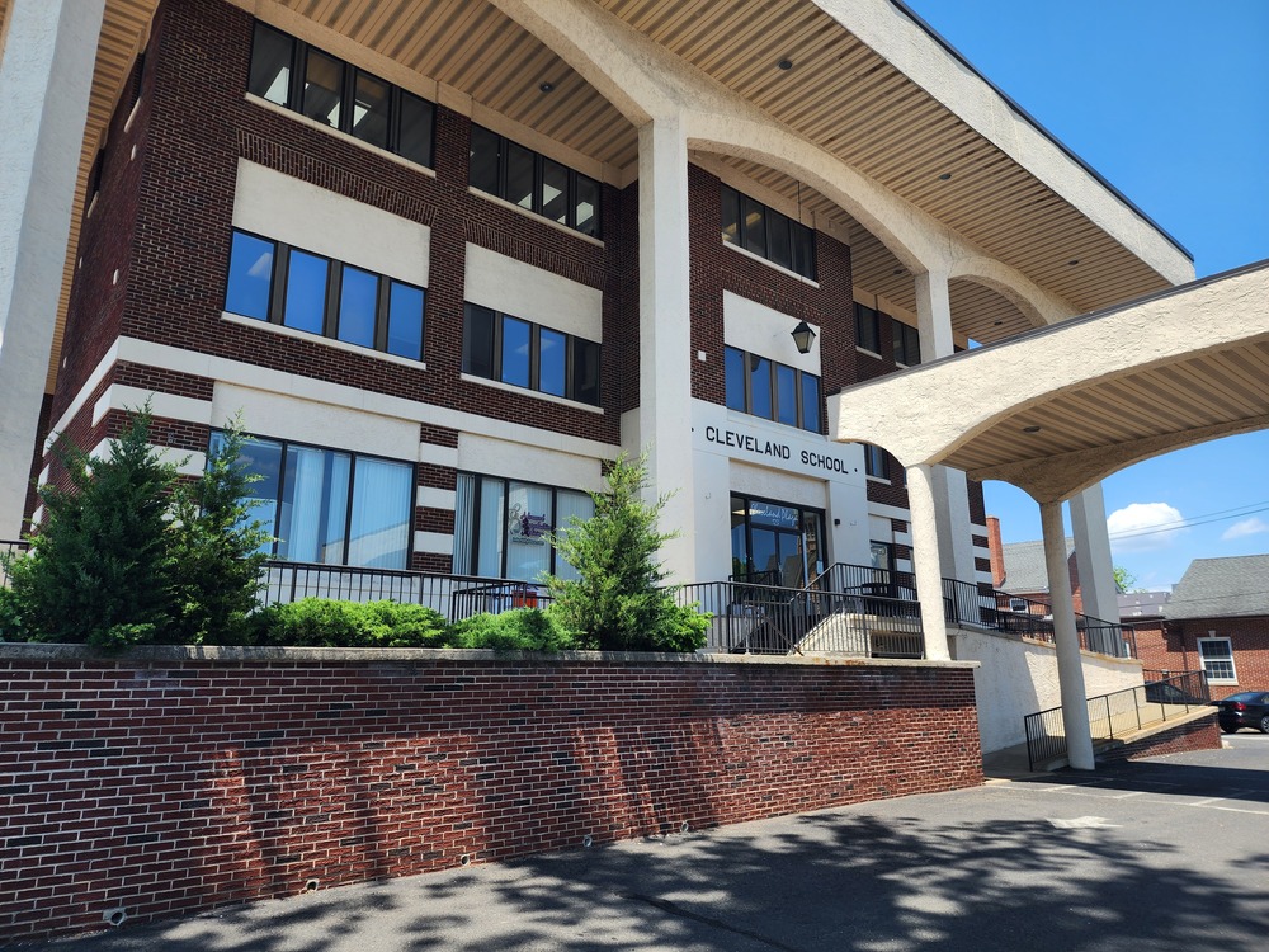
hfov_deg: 73.9
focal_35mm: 23
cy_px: 476
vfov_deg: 58.9
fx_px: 843
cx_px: 634
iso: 12
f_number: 1.8
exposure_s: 1/476
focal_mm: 6.4
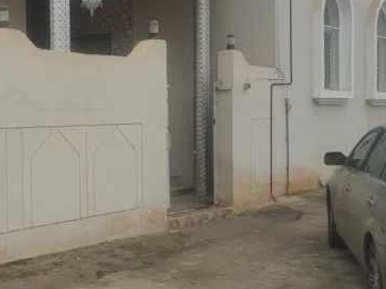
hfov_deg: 39.2
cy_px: 150
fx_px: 513
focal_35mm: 46
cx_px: 63
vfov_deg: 31.5
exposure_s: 1/1308
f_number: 2.4
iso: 50
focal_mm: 4.3
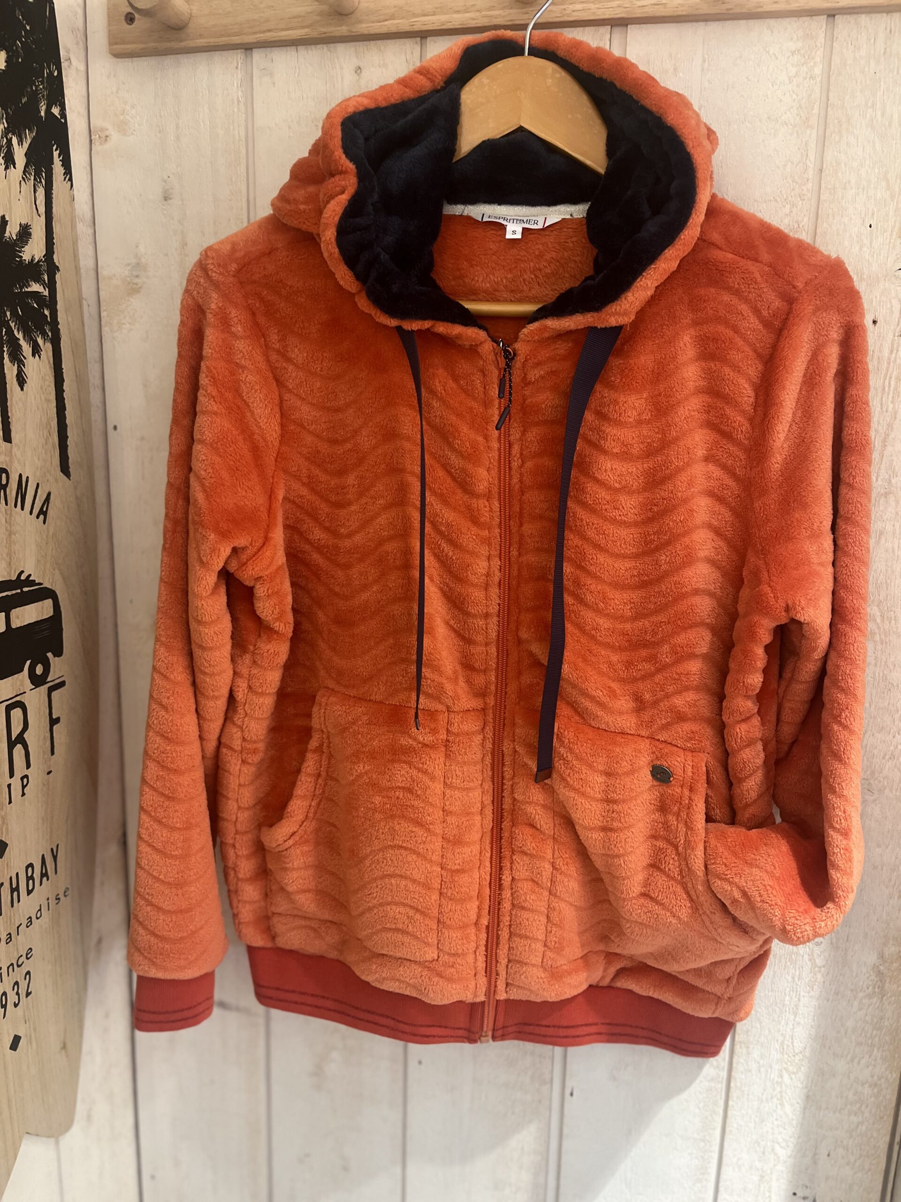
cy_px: 601
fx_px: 902
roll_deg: -0.9
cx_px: 450
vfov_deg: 67.3
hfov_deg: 53.1
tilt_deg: -11.5
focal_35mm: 26
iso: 200
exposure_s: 1/50
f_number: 1.6
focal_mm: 5.1
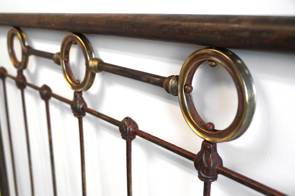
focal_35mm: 42
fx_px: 344
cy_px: 98
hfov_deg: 46.4
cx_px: 148
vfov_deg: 31.9
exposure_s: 1/60
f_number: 4
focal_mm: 28
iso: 200
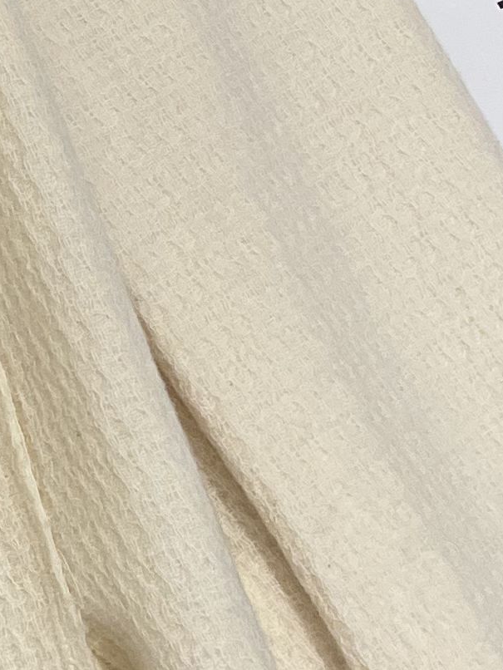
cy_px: -113
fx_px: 2517
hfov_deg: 11.0
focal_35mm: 130
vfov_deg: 14.7
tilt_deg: -70.5
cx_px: -263
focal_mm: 4.2
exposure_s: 1/100
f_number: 1.6
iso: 100
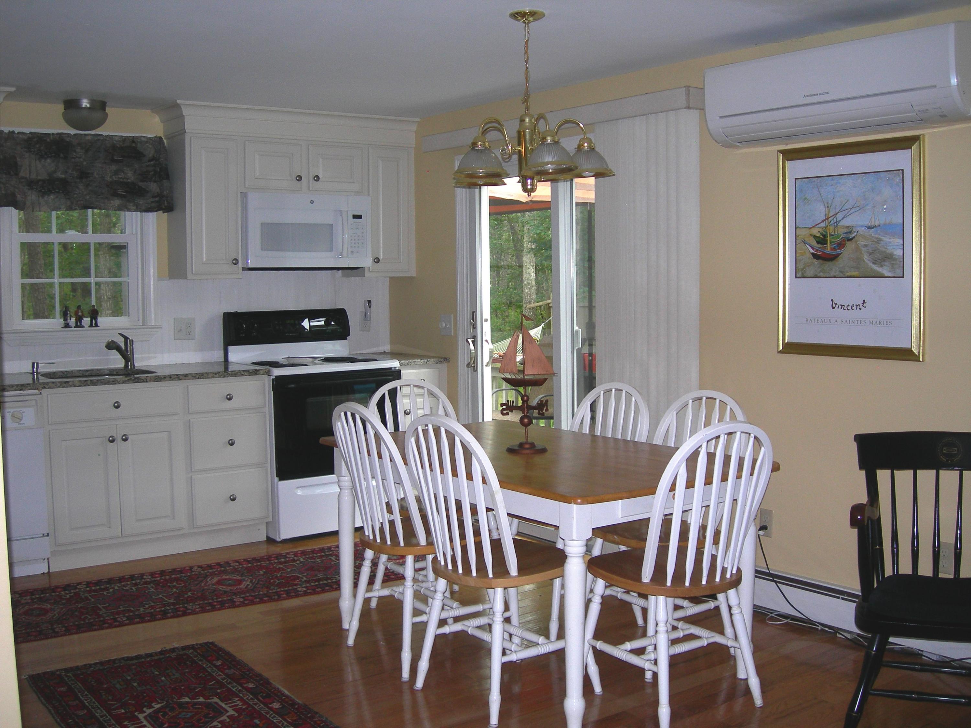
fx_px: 1066
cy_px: 364
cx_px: 486
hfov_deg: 49.0
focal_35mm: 38
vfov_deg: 37.7
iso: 59
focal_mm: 7.8
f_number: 2.8
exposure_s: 1/60.1
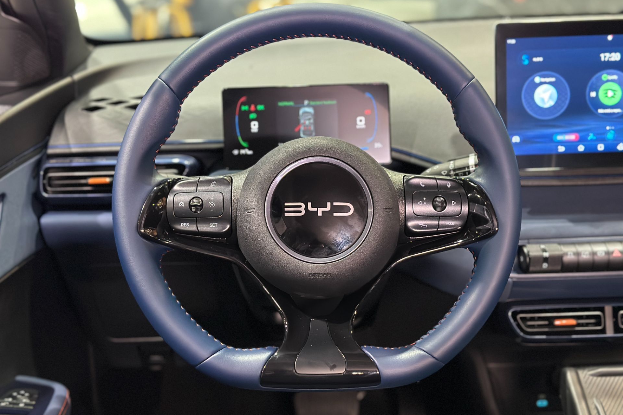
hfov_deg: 39.6
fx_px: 865
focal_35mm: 50
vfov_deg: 27.0
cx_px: 312
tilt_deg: -18.7
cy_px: 201
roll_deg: +1.9
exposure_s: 1/30
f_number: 1.78
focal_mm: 6.86
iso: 640
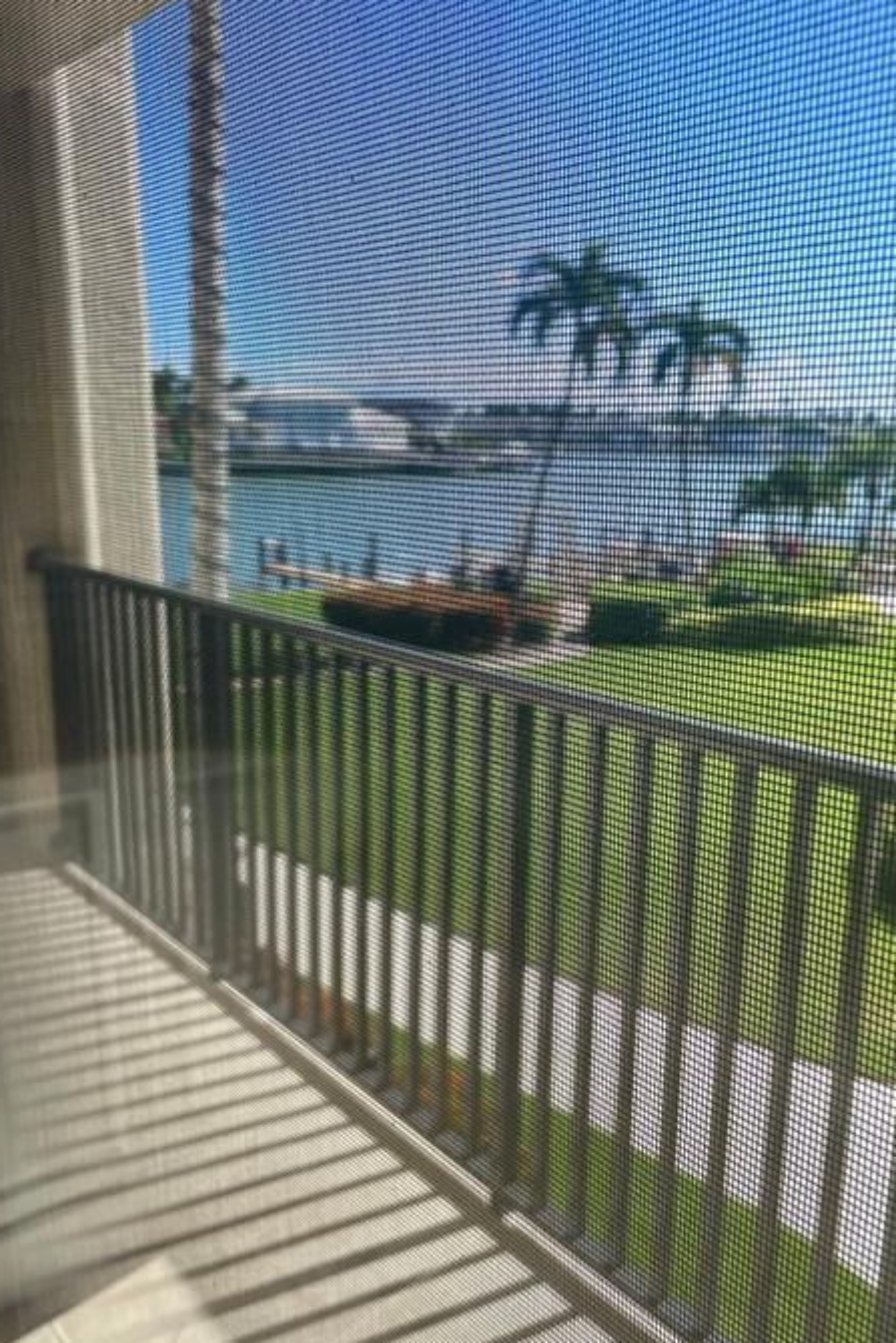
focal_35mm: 31
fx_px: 1157
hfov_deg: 42.2
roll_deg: -0.7
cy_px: 698
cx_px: 517
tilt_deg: -13.9
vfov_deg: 60.3
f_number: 1.6
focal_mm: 4.2
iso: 32
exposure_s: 1/861
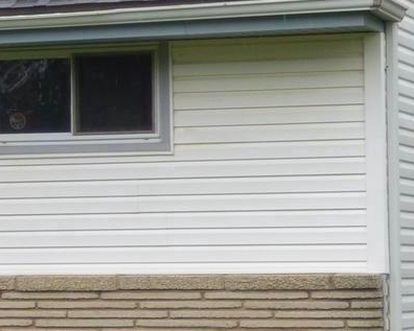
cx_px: -277
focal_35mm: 207
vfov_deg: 7.5
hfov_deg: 9.0
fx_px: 2537
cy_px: 156
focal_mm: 7.37
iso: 100
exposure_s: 1/400
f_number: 3.6
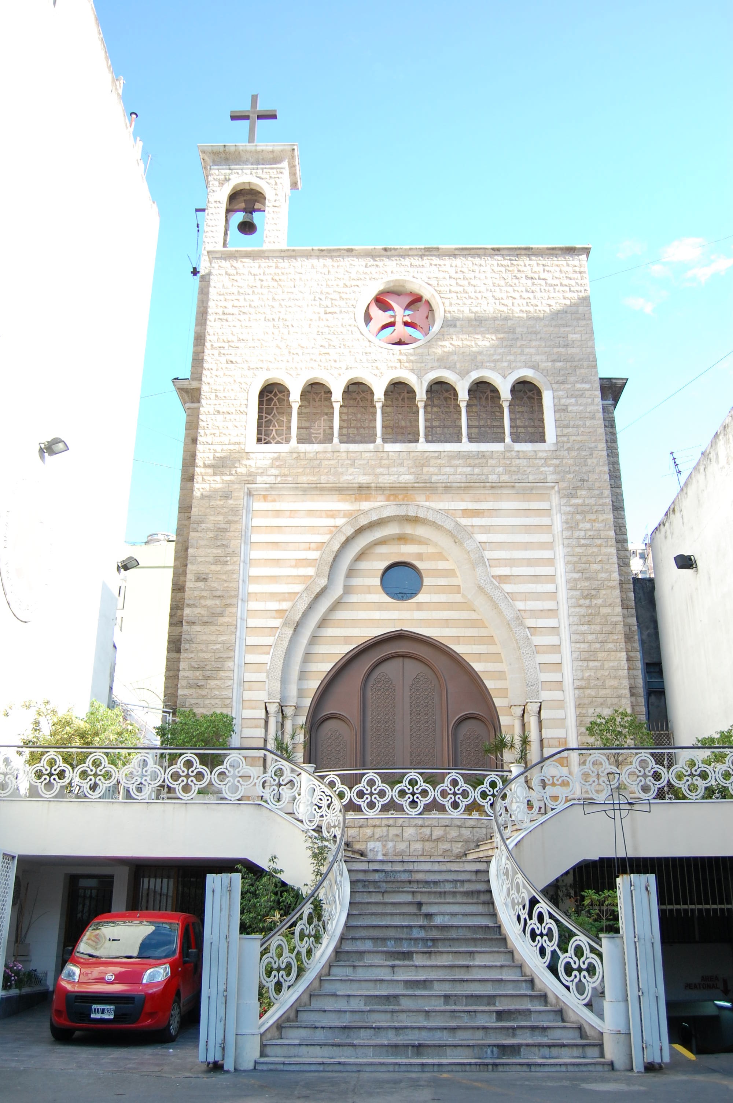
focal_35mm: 33
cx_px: 366
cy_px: 552
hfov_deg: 39.9
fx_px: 1010
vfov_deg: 57.3
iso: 400
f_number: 3.8
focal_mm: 22
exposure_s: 1/640
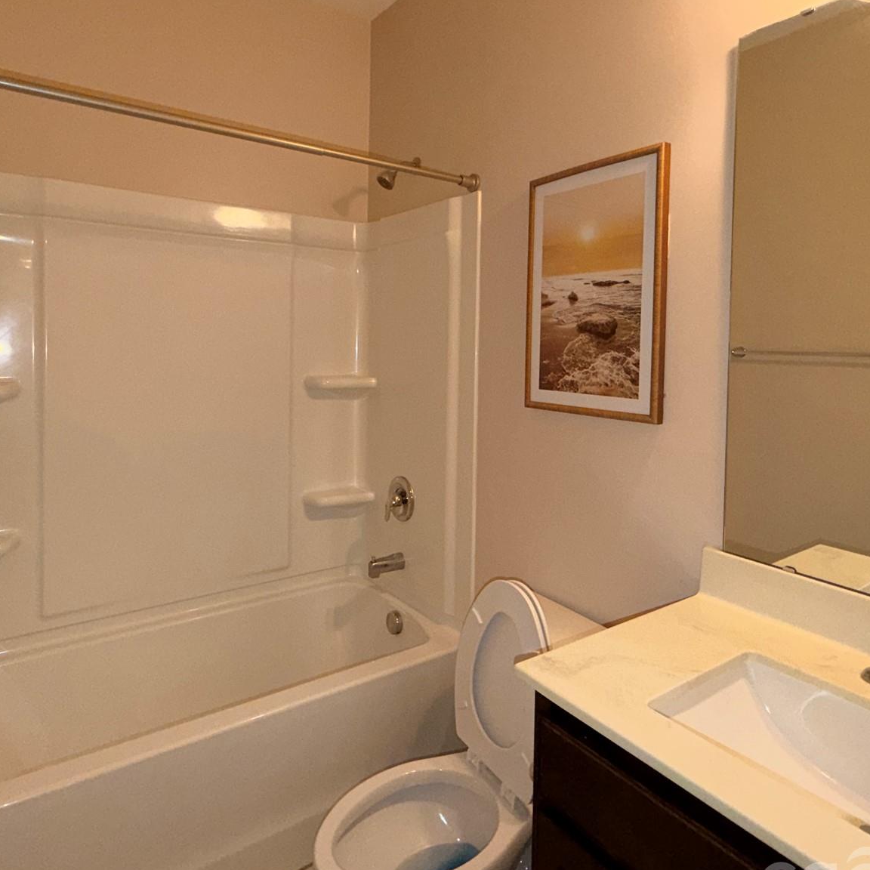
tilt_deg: -2.3
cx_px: 442
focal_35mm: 22
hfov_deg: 69.6
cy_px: 359
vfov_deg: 69.1
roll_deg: -1.2
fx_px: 626
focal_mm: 2.22
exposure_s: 1/60
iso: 125
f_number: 2.2
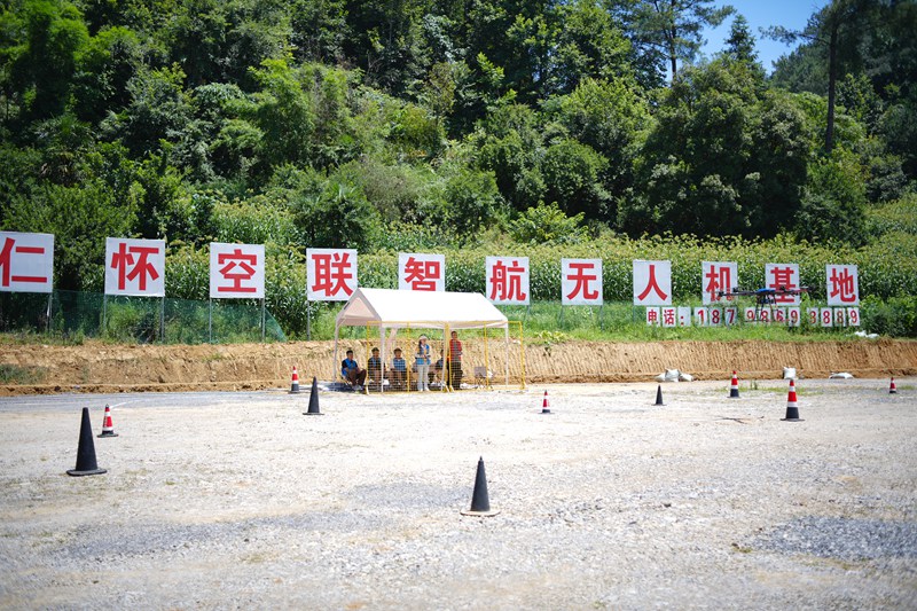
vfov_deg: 33.4
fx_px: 1019
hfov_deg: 48.5
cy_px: 306
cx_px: 458
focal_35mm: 40
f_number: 2
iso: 80
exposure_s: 1/1600
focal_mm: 40
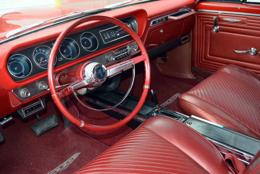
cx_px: 130
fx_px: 260
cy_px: 87
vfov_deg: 36.9
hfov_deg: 53.1
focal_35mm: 36
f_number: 4
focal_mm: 24
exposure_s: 1/125
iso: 280
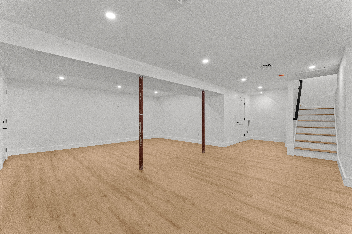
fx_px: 145
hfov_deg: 101.1
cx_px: 176
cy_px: 117
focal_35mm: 15
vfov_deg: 78.1
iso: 3200
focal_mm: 14.8
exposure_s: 1/13
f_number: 11
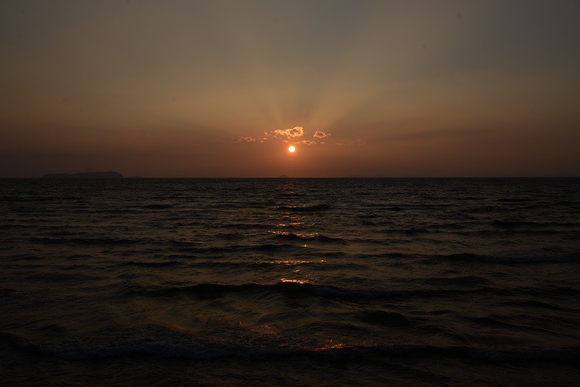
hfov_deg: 54.4
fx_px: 564
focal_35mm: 35
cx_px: 290
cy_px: 194
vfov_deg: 37.9
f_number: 8
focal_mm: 35
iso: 100
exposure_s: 1/640
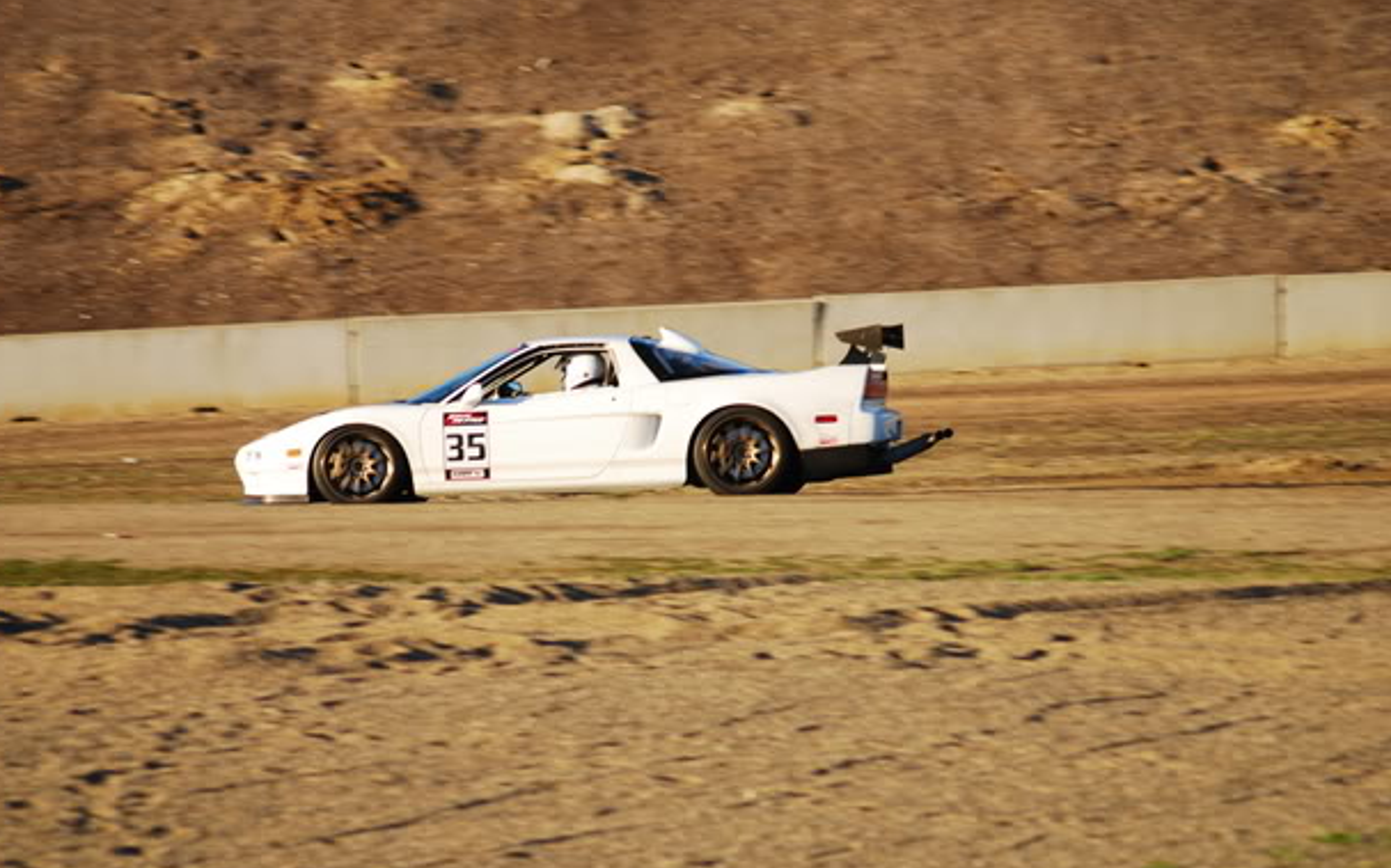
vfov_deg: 6.0
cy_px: 472
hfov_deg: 9.6
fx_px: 8244
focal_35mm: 218
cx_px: 700
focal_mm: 135
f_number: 5
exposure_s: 1/400
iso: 100
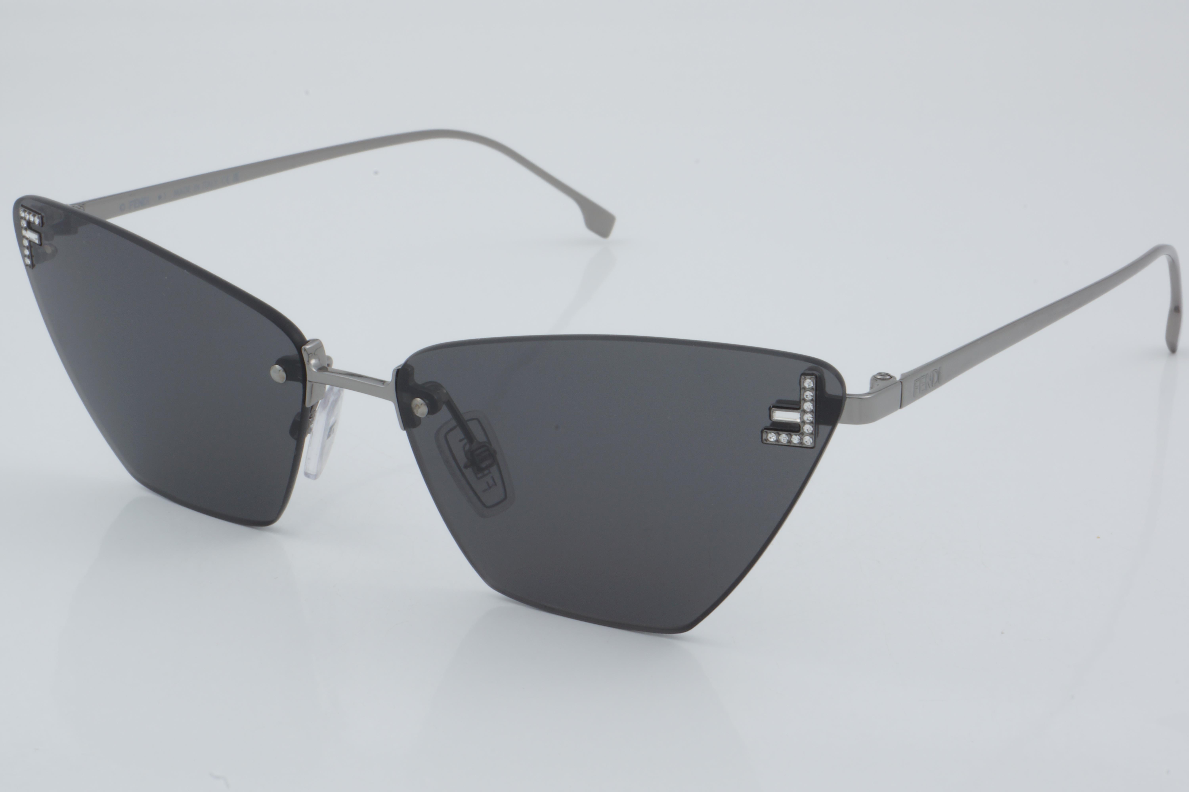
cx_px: 594
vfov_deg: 18.2
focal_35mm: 75
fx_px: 2477
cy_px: 396
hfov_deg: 27.0
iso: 100
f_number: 32
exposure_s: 1/3
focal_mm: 50
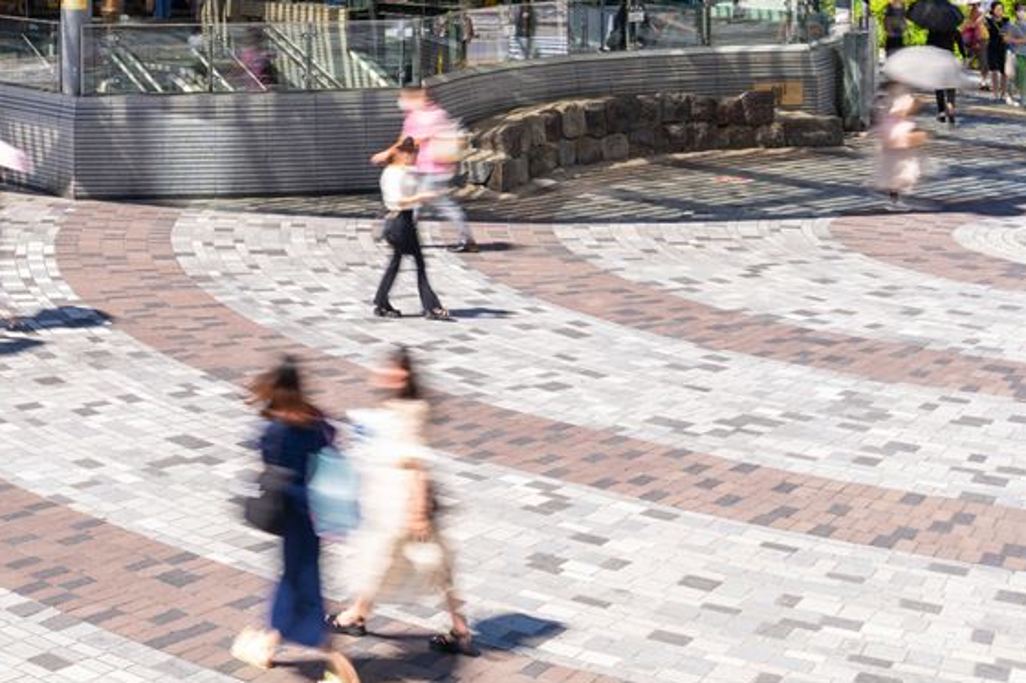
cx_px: 53
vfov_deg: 17.6
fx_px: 2137
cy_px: -44
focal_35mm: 75
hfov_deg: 25.9
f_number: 6.3
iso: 50
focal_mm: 35
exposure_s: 1/6
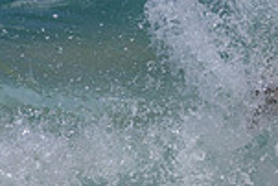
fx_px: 14068
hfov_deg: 1.1
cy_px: -48
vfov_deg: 0.8
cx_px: 515
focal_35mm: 1820
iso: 400
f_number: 11
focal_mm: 350
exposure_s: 1/2000
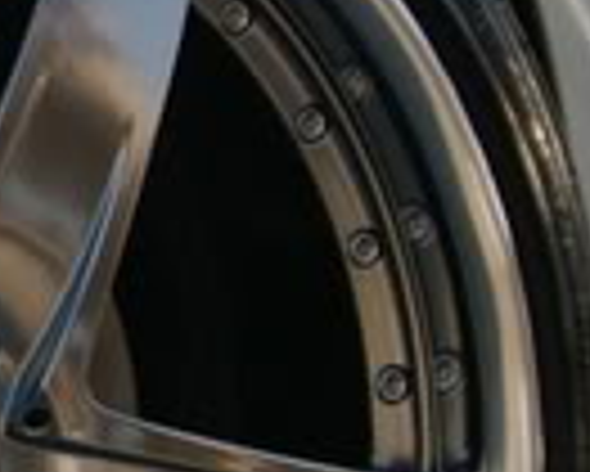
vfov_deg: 2.2
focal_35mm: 693
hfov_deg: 2.8
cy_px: 276
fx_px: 12104
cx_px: -937
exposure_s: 1/500
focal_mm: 63
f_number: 6.7
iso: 200
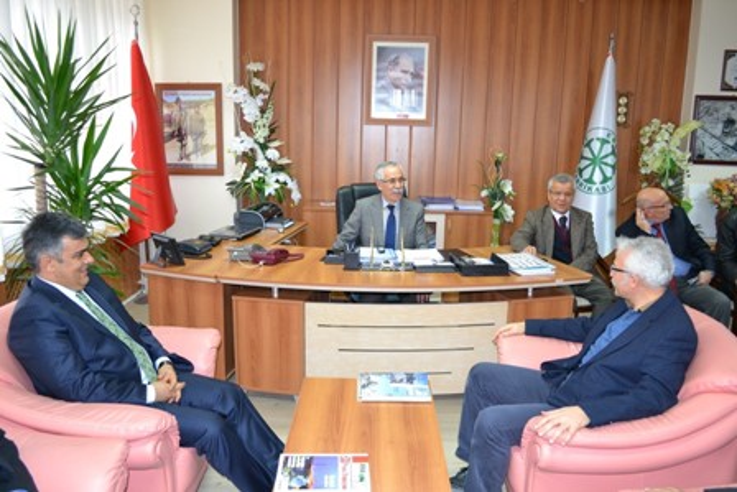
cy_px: 246
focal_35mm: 27
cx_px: 368
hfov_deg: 67.4
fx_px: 553
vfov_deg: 48.0
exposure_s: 1/60
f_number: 3.5
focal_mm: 18
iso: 1000
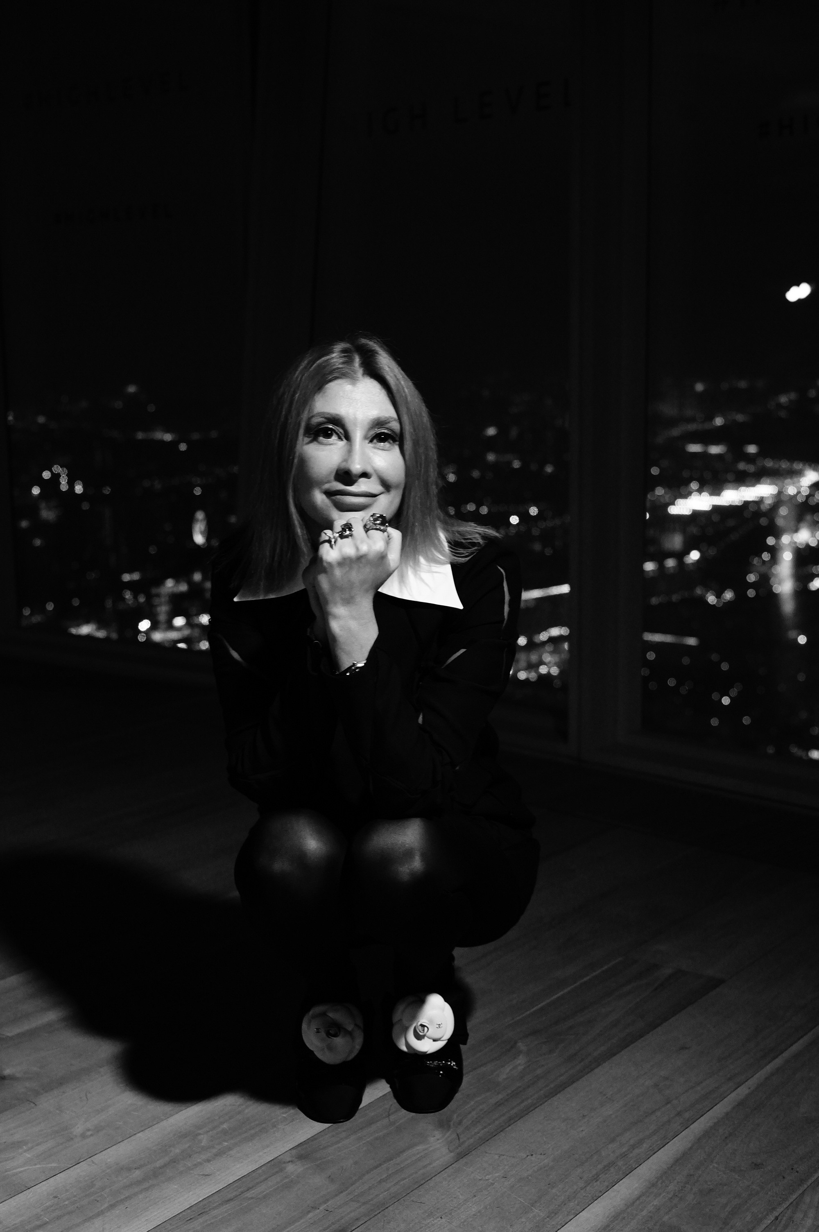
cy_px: 616
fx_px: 1607
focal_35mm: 47
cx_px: 410
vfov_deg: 41.9
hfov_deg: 28.6
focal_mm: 47
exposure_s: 1/80
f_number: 5
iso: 8000
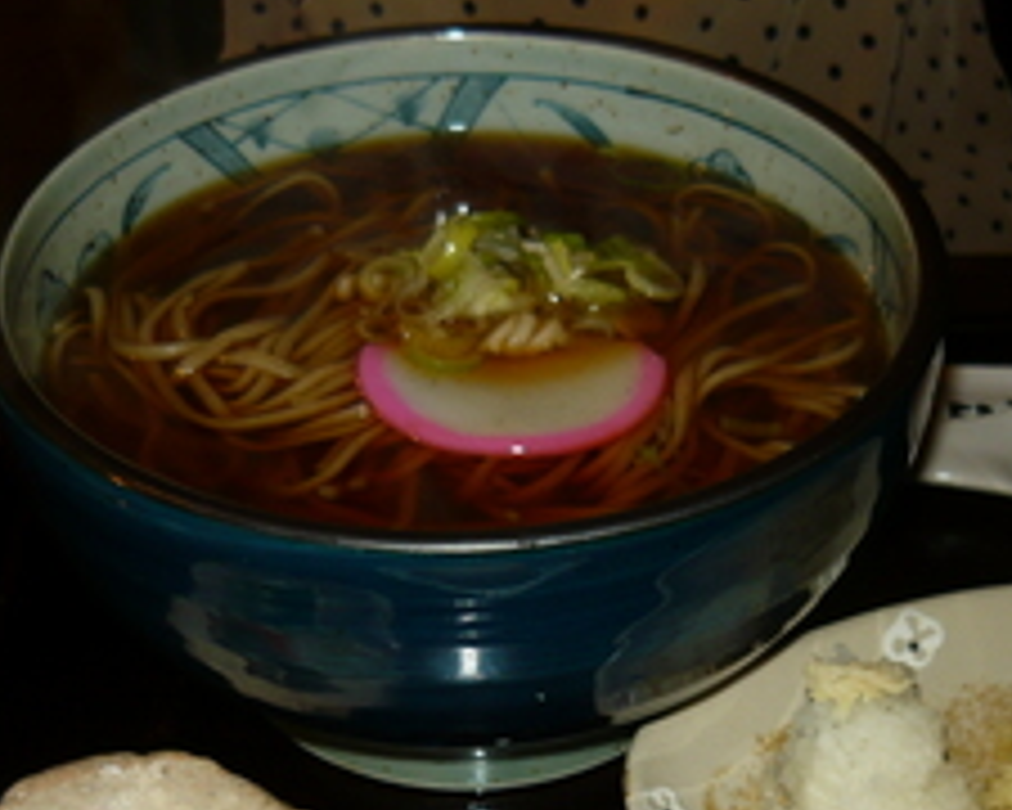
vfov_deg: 25.0
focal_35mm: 60
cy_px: 632
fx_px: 1797
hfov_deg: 31.4
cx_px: 580
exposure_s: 1/30
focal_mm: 5.5
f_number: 2.8
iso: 100
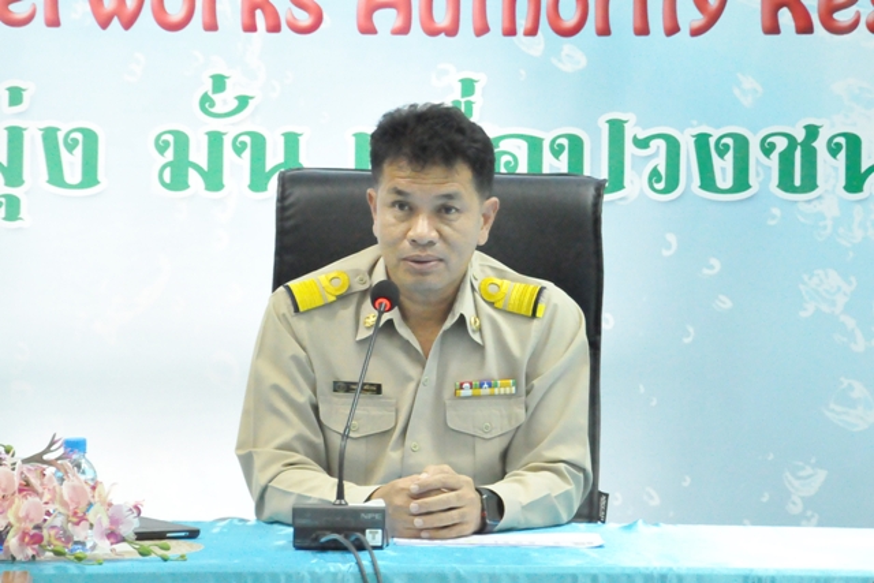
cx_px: 437
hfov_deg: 13.0
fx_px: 3824
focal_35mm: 158
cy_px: 292
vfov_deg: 8.7
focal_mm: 105
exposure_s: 1/125
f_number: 9
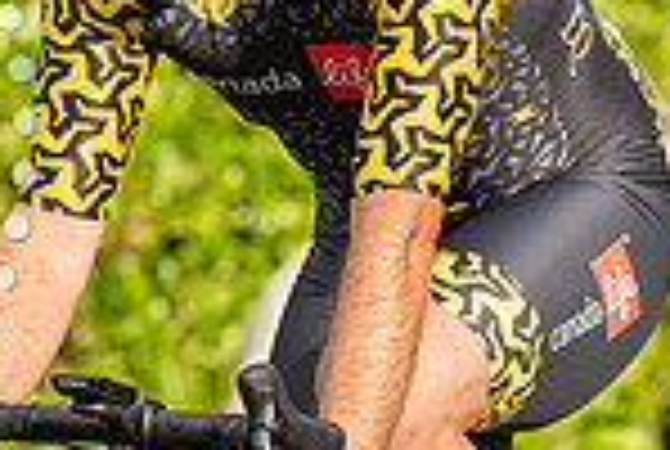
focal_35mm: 590
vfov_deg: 2.3
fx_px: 11002
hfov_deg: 3.5
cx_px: 315
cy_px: -101
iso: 400
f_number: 4
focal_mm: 152
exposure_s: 1/800
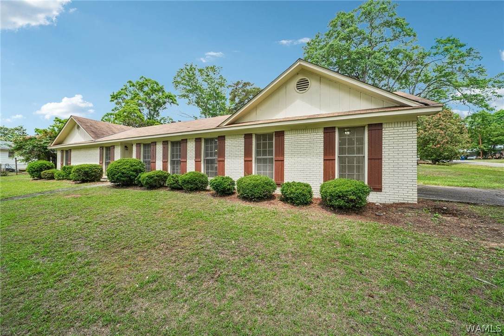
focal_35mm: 14
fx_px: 196
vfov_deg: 81.2
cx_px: 252
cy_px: 168
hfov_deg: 104.3
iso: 400
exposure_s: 1/400
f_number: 8
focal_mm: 14
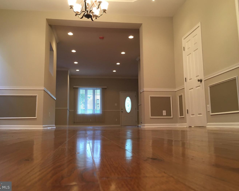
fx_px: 219
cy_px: 94
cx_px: 111
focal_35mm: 31
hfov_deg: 57.1
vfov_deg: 47.1
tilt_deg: +8.0
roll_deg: +0.8
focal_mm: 4.15
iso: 100
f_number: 2.2
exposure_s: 1/30
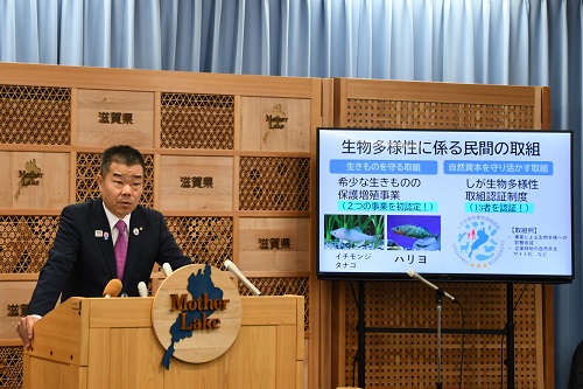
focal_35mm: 78
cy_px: 194
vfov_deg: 17.5
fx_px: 1263
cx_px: 292
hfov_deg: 26.0
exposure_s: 1/125
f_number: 4.8
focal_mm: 52
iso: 1250
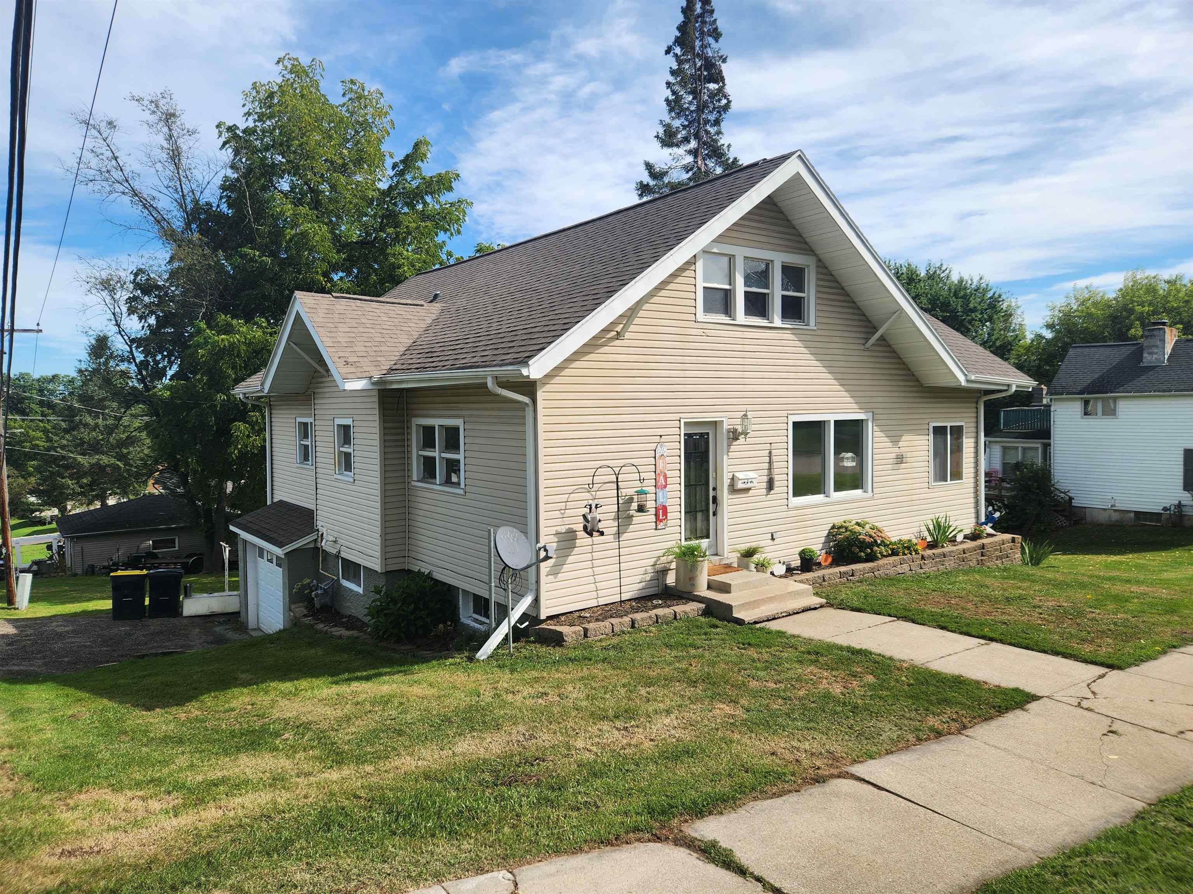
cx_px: 596
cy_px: 447
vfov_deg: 58.9
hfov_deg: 73.9
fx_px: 793
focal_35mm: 23
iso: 20
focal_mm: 5.4
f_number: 1.8
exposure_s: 1/1372
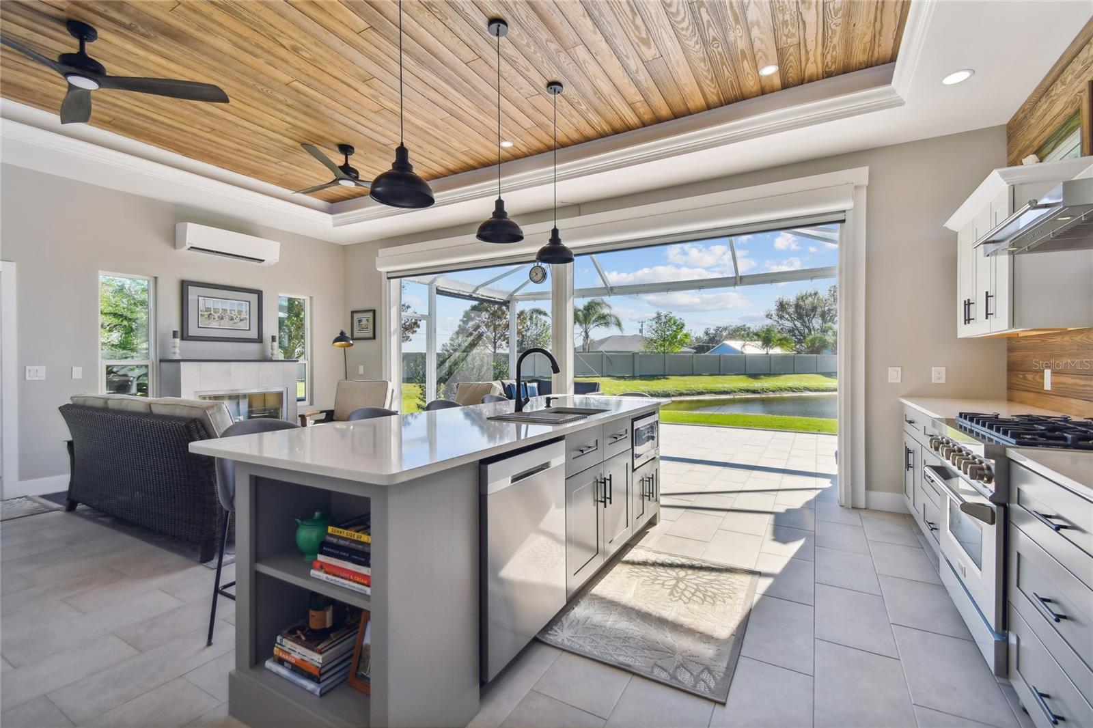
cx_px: 546
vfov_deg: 77.3
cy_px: 364
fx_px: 455
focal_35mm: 15
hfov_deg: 100.4
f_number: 7.1
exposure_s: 1/500
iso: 100
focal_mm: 10
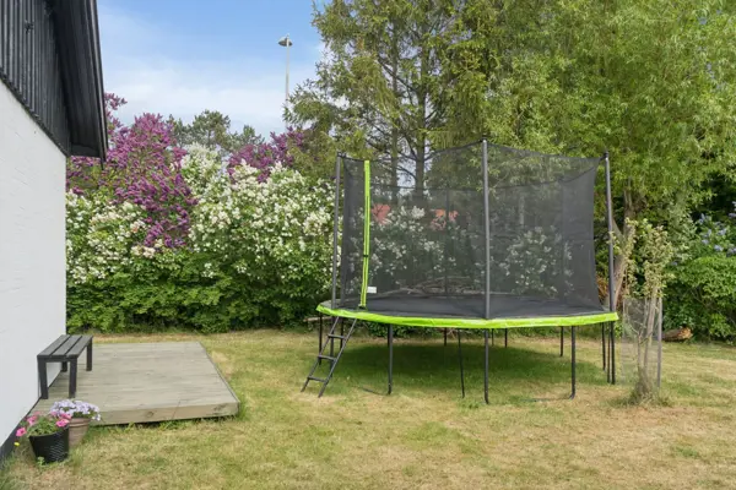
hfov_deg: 67.4
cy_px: 245
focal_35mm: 27
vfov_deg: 47.9
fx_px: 552
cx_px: 368
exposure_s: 1/200
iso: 200
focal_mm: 18
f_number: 8
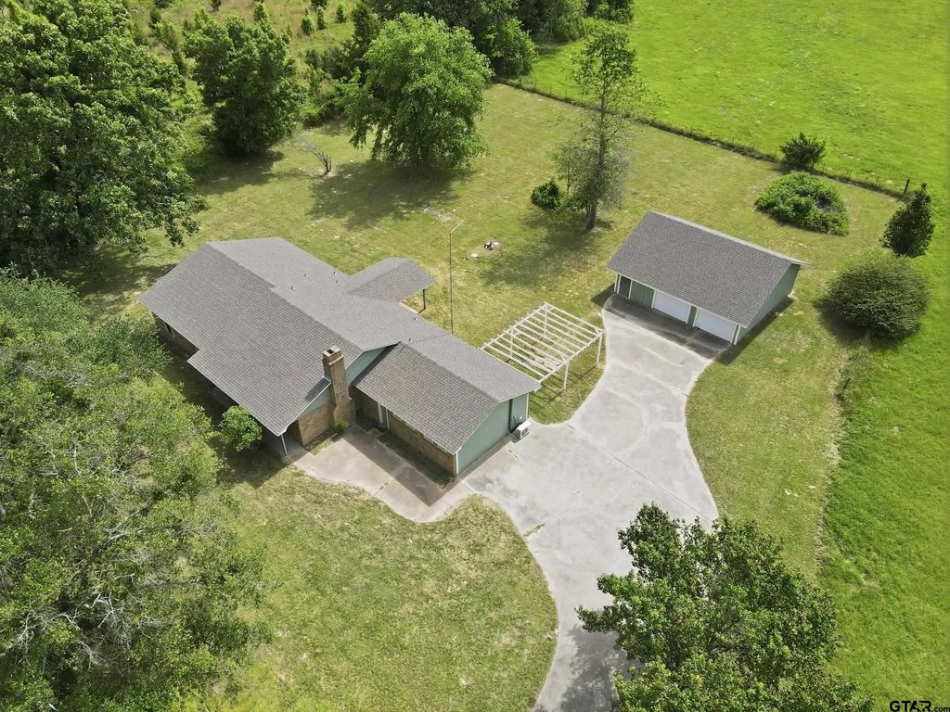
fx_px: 659
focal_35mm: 24
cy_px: 356
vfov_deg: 56.8
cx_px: 475
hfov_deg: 71.6
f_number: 2.8
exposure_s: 1/500
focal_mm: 4.5
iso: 100
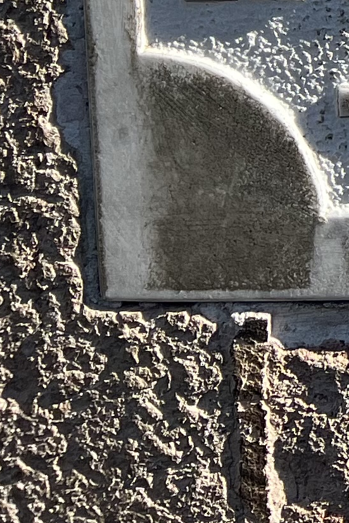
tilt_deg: -3.9
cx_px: 1268
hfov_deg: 7.9
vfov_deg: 14.0
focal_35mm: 132
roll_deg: +0.3
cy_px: -372
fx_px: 1919
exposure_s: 1/1808
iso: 50
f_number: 1.5
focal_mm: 5.7
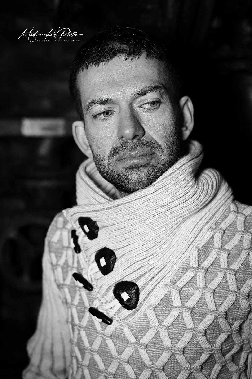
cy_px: 190
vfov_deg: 39.6
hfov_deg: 27.0
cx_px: 126
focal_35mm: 50
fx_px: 526
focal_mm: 50
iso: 6400
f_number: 2.8
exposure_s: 1/250
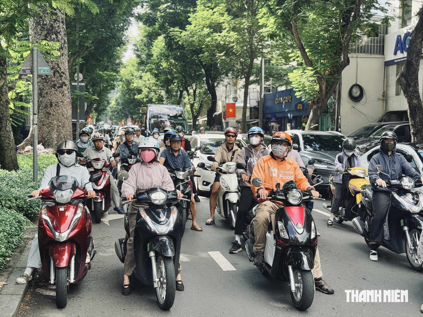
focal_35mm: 48
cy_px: 158
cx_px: 212
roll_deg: -1.0
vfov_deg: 30.3
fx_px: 587
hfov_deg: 39.7
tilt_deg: -2.7
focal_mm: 6.76
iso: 64
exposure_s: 1/778
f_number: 1.78
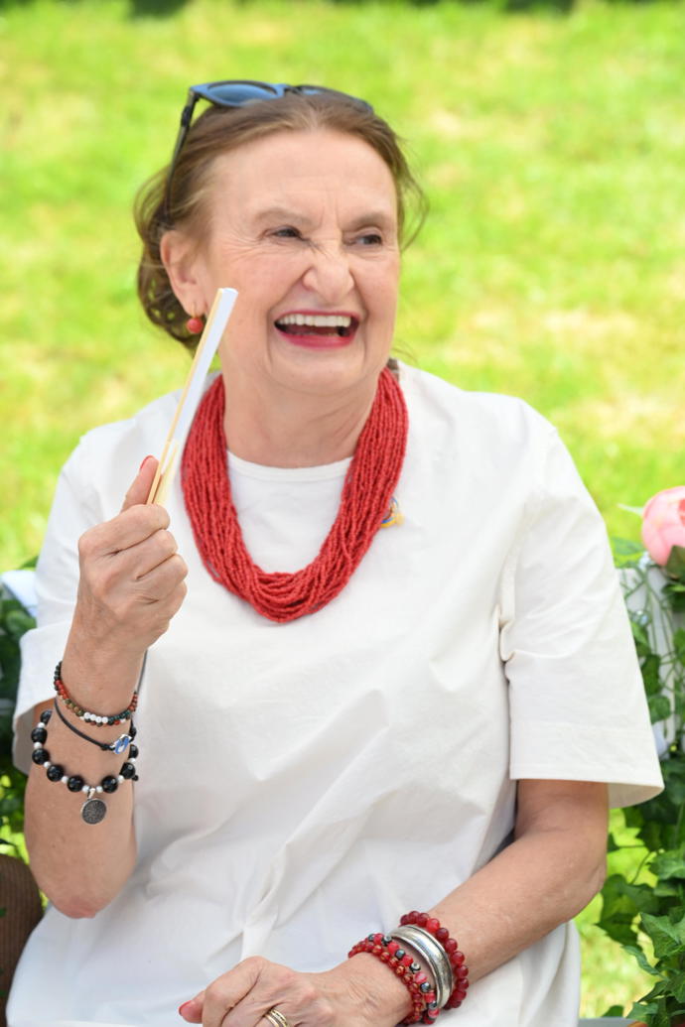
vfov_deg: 19.5
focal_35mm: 105
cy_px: 514
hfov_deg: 13.0
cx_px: 342
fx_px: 2997
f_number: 4
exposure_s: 1/500
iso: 250
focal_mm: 70
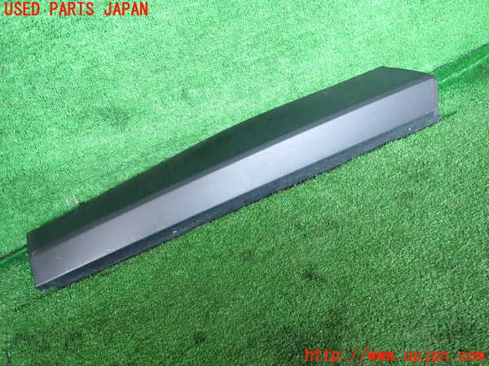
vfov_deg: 54.9
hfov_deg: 69.4
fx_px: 353
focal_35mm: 25
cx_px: 244
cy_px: 183
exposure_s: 1/60
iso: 160
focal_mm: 4.5
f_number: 2
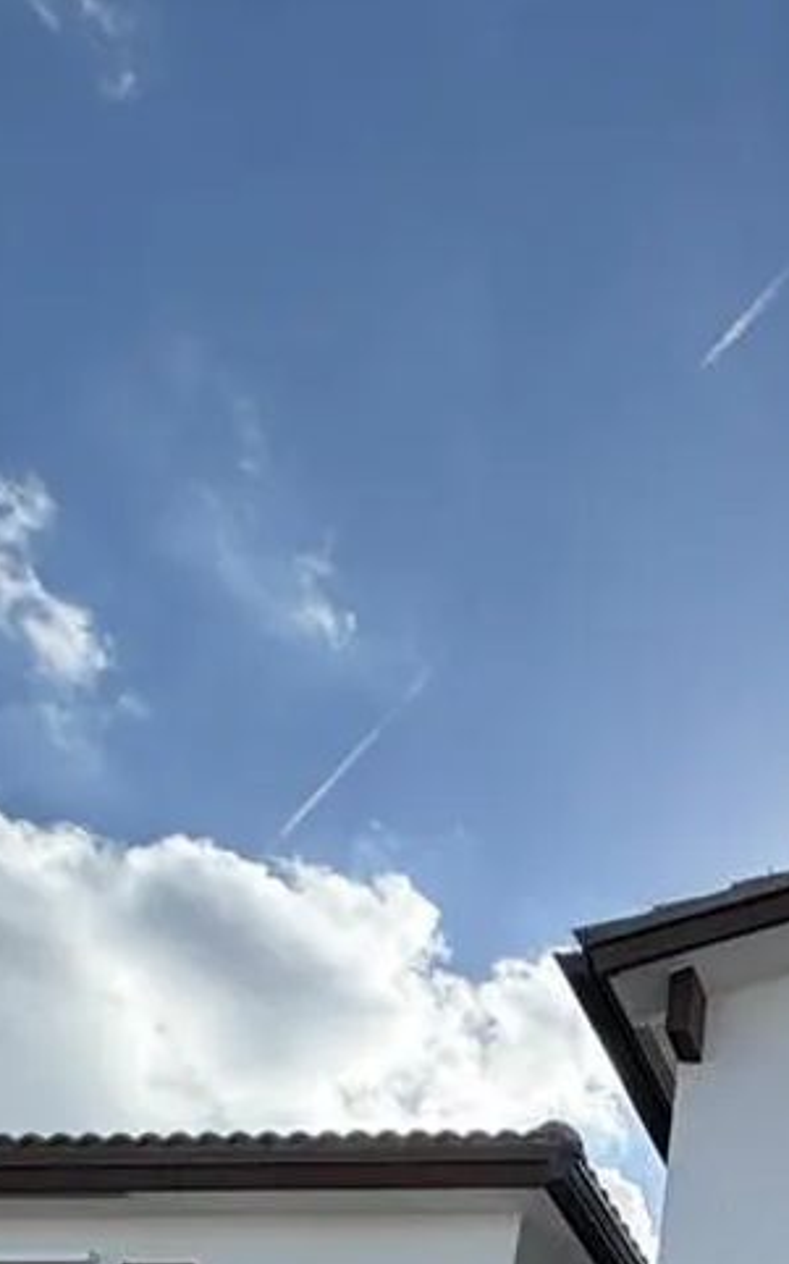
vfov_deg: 32.8
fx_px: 1446
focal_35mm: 42
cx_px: 1198
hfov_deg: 23.9
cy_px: 1701
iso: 64
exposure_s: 1/1217
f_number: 2.2
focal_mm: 2.22
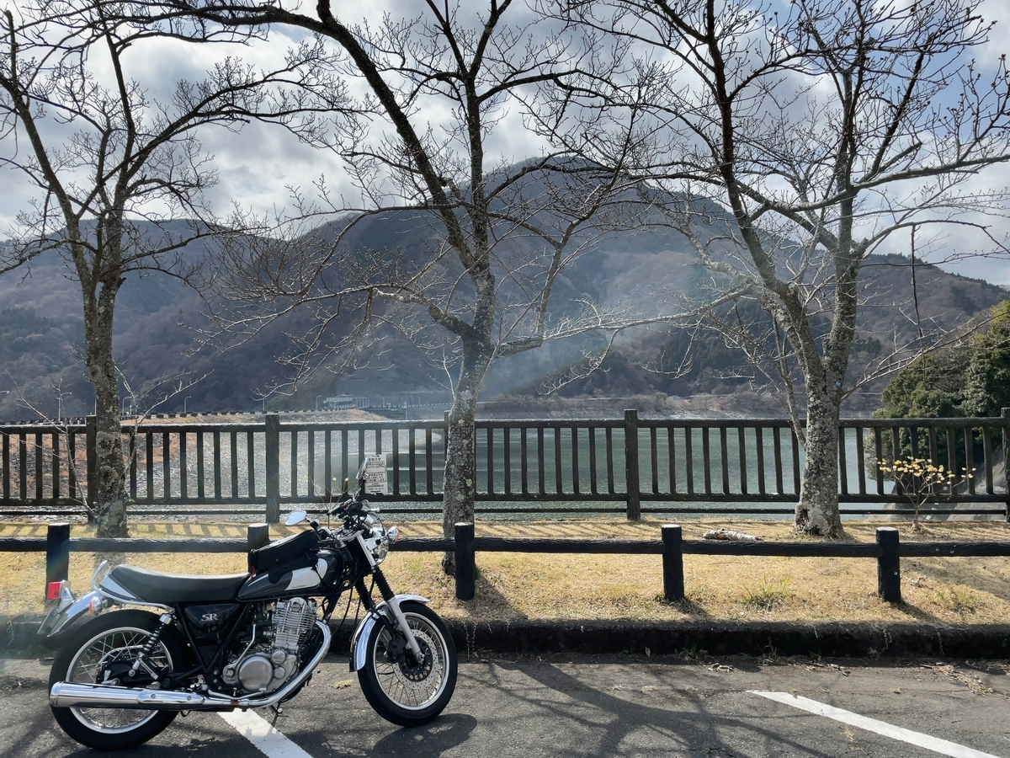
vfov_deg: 53.1
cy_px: 379
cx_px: 505
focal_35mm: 26
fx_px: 759
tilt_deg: +1.2
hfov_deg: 67.3
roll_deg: +0.1
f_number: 1.6
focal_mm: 4.2
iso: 32
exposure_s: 1/3509
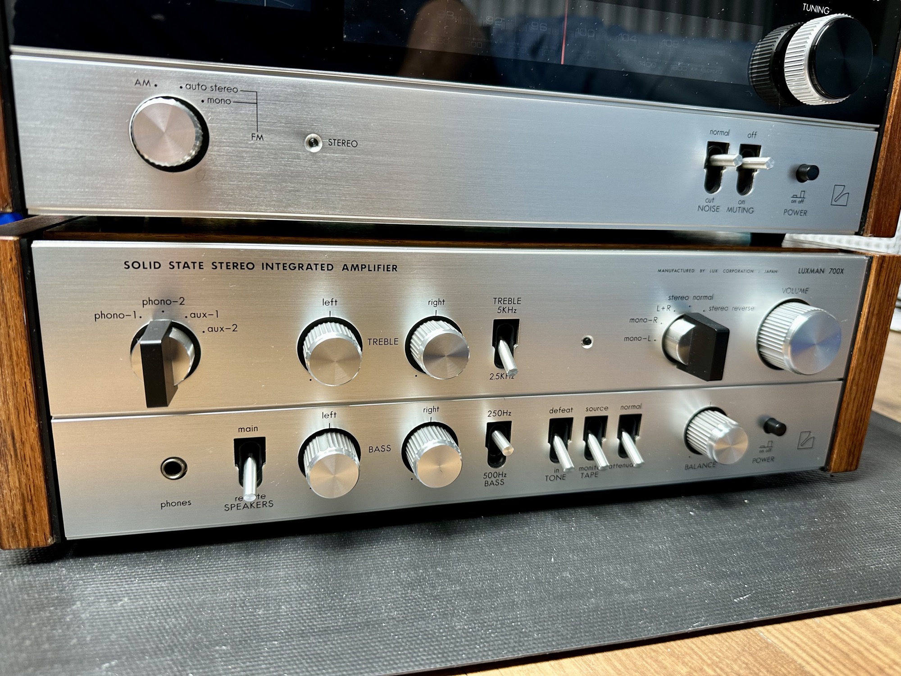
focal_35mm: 24
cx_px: 450
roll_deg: -2.6
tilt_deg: -14.3
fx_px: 625
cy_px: 338
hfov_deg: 71.6
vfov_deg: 56.8
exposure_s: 1/50
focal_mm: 6.86
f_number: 1.78
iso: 160
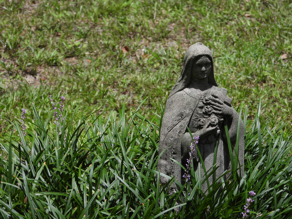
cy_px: 110
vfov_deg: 6.9
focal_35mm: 215
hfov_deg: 9.2
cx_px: 146
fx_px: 1814
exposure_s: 1/800
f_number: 4.5
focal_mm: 38.6
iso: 100
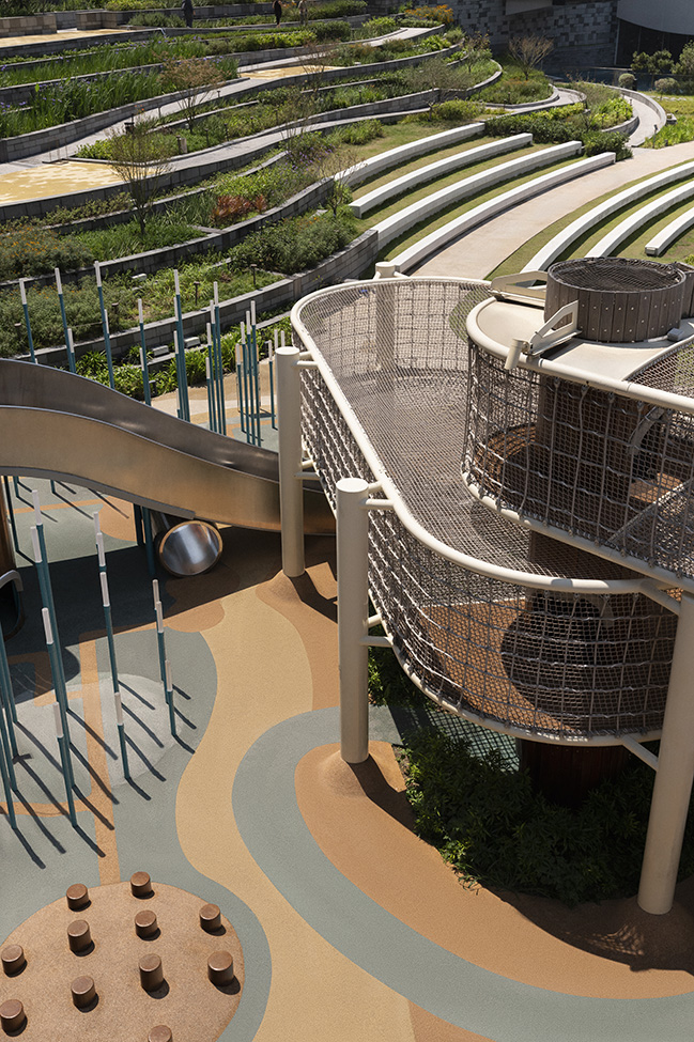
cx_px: 347
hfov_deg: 35.0
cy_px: 521
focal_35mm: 38
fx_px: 1100
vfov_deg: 50.7
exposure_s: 1/400
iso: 400
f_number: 8
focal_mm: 38
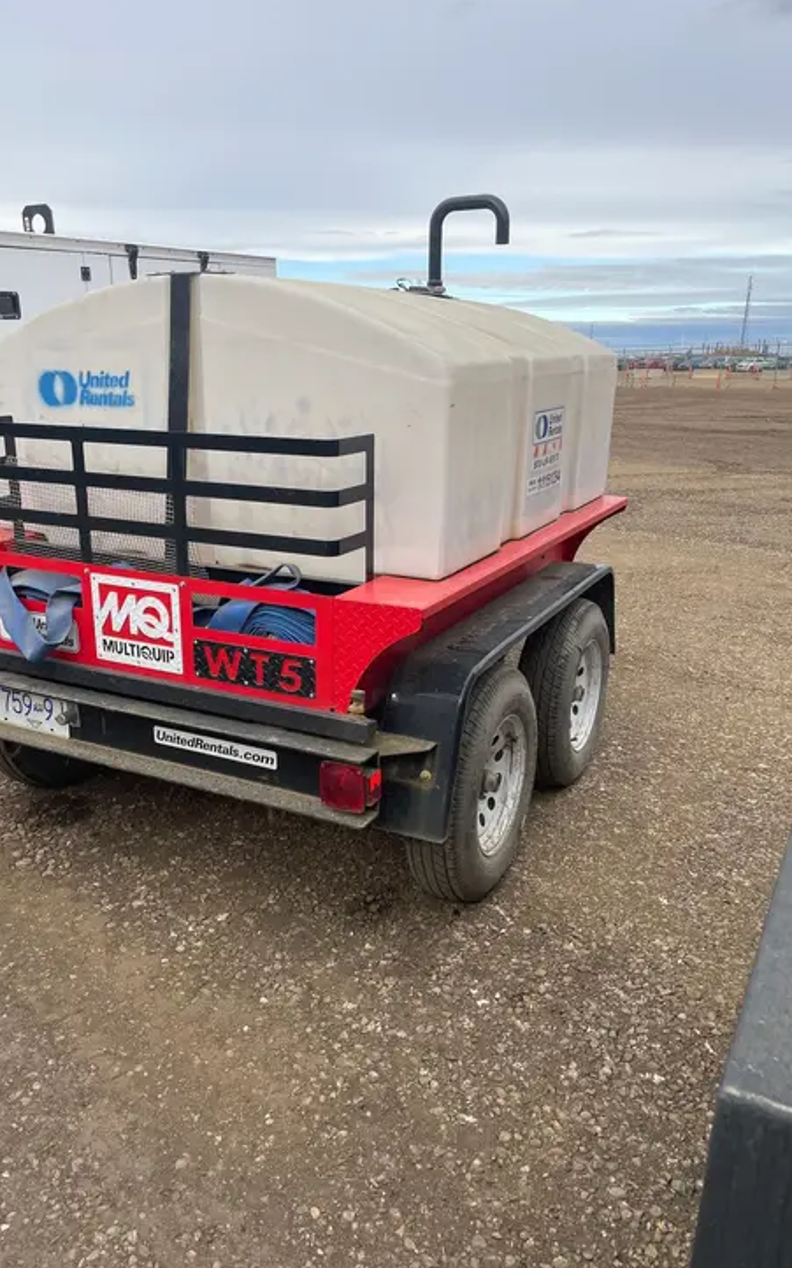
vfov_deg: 66.5
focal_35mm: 28
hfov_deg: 44.5
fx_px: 967
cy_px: 640
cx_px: 356
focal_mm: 4.2
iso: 32
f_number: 1.6
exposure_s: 1/1401
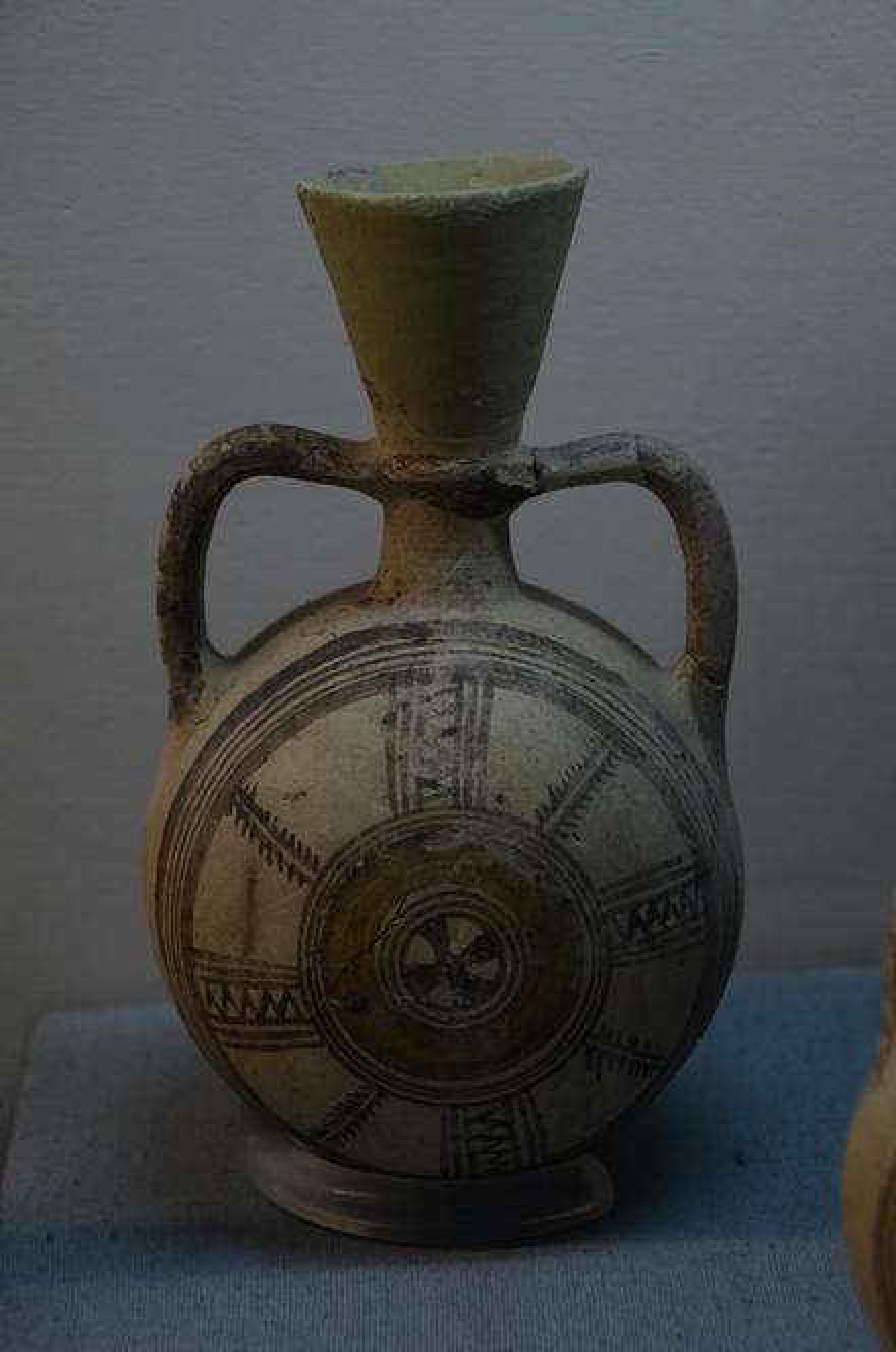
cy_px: 676
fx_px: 3261
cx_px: 448
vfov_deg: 23.4
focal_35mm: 87
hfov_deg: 15.6
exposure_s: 1/125
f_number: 5
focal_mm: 58
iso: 1000
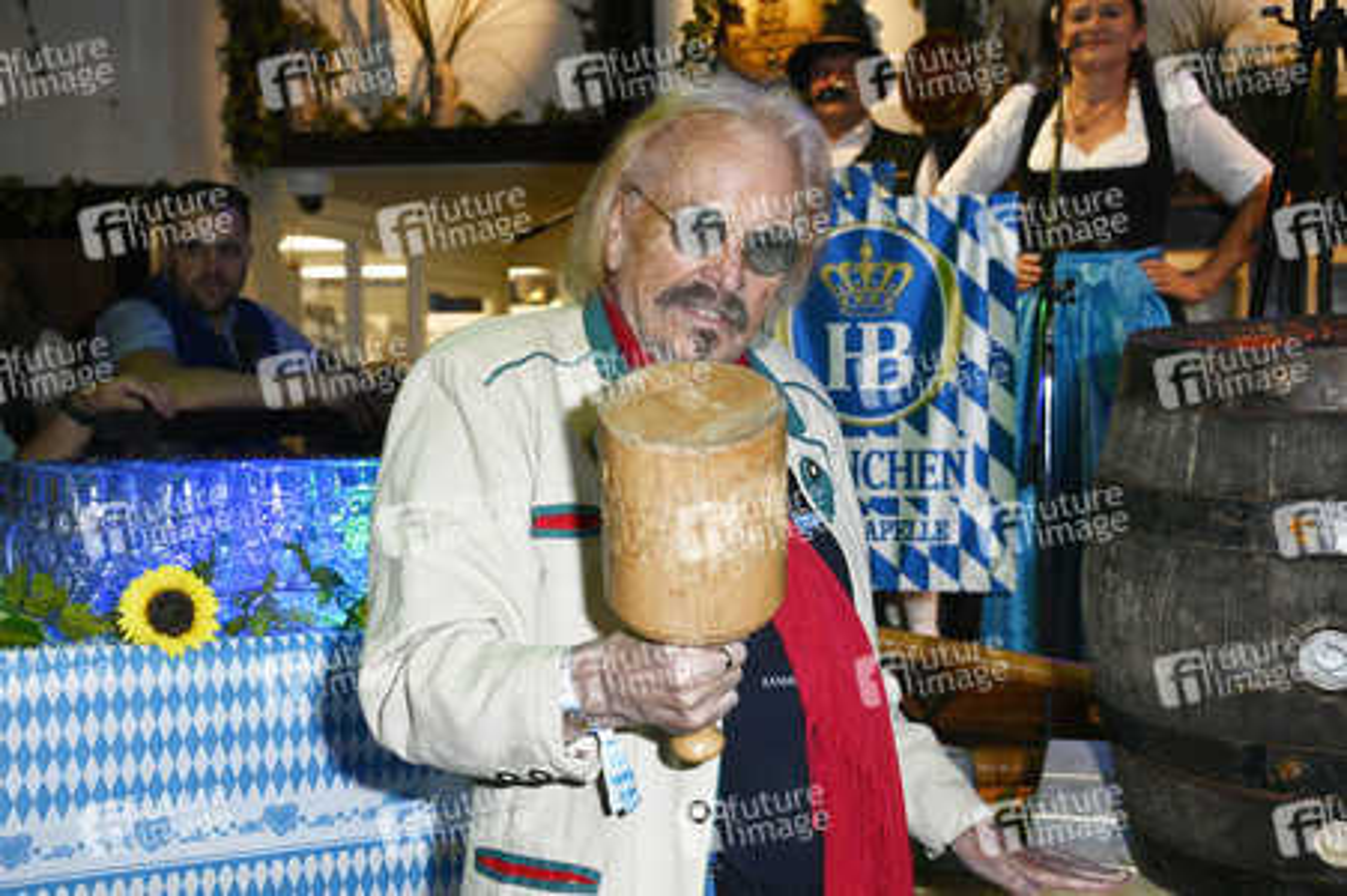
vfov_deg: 24.2
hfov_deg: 35.7
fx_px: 2094
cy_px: 448
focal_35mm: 56
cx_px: 674
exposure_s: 1/200
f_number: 5.6
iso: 2000
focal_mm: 56
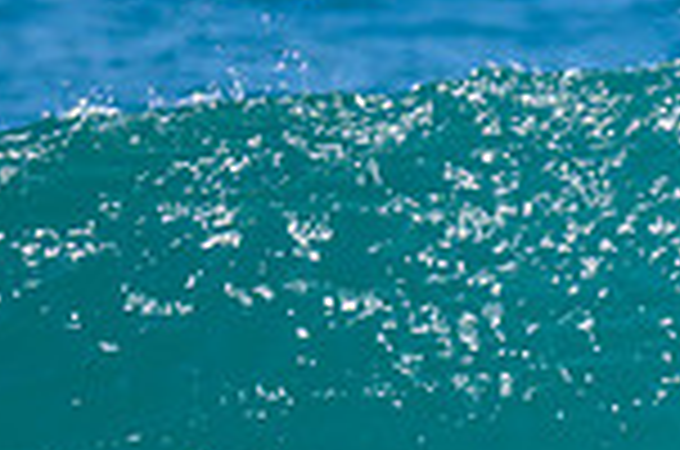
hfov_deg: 0.5
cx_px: 1380
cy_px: 441
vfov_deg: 0.3
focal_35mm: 4232
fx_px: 79769
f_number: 6.3
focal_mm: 800
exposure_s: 1/2000
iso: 400
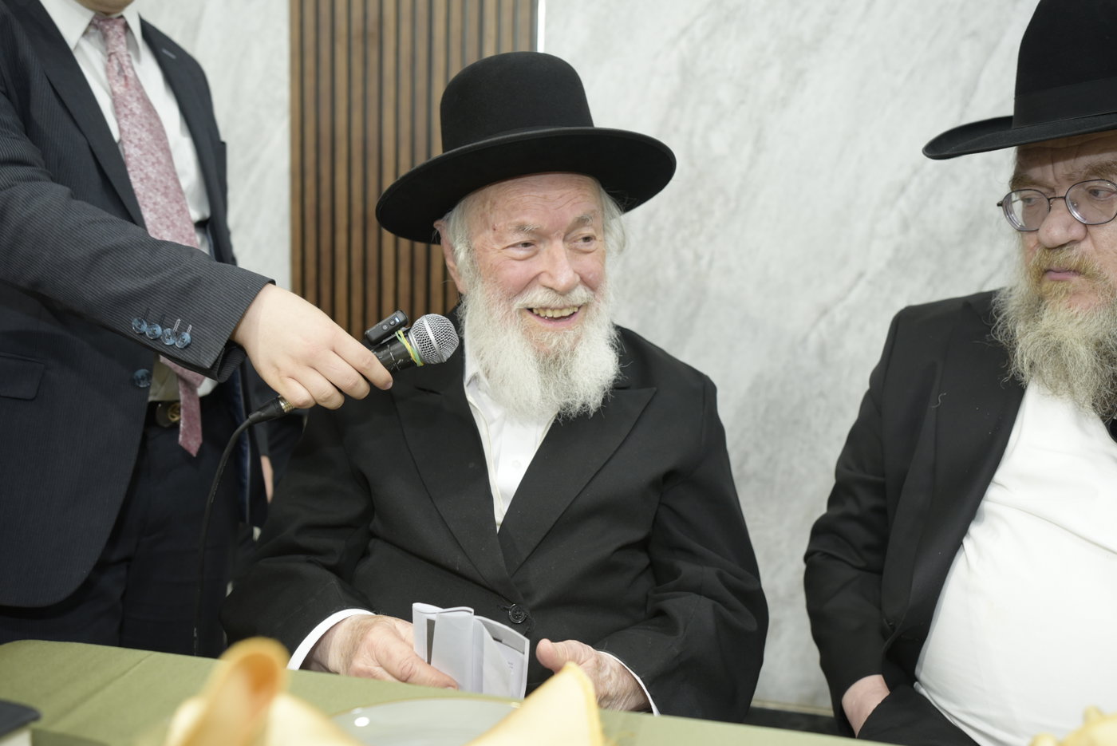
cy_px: 373
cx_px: 558
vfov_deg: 37.9
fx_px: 1086
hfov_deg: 54.4
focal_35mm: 35
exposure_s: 1/100
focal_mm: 35
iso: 800
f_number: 4
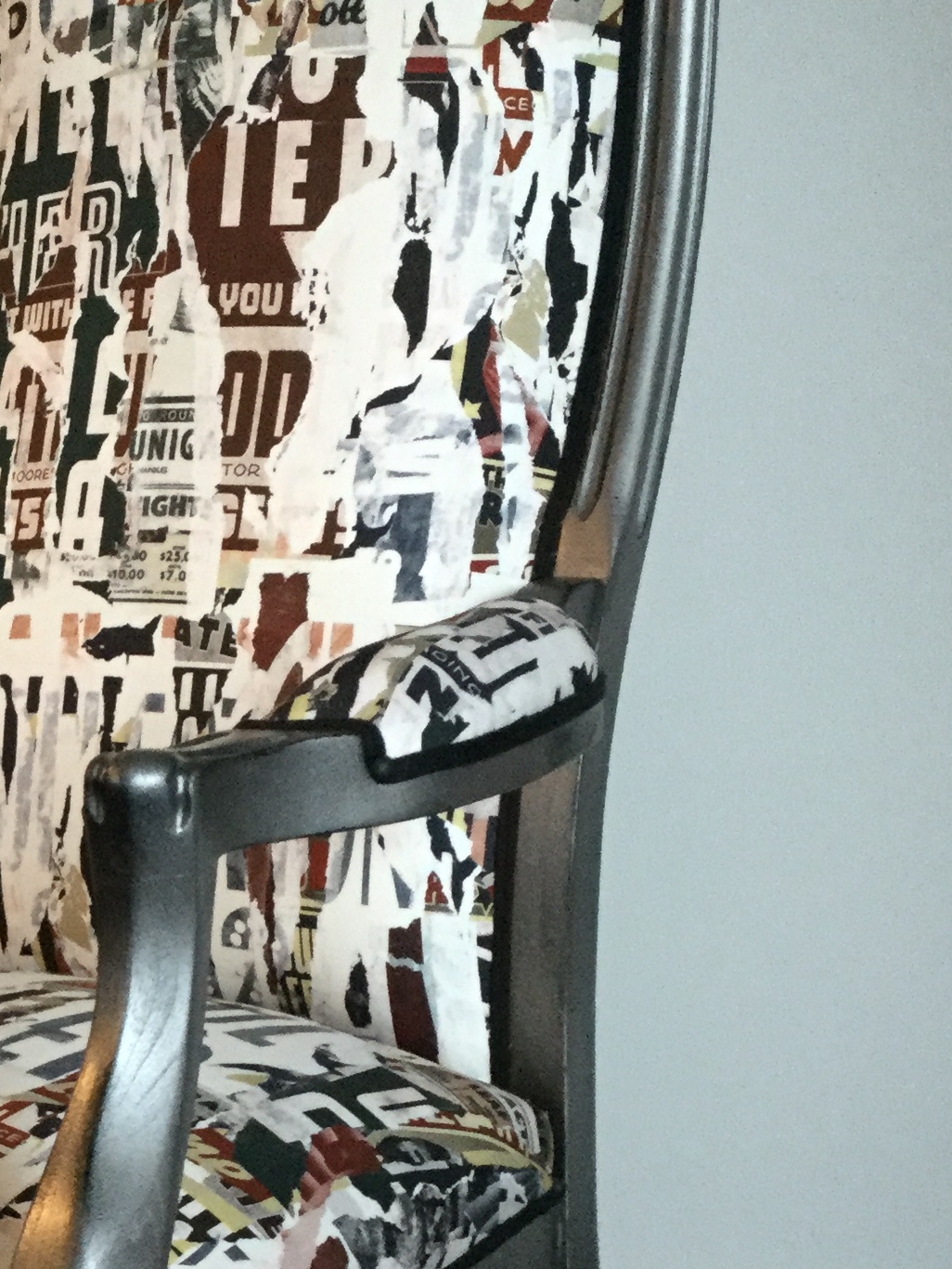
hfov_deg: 19.4
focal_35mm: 74
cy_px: 990
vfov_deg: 25.9
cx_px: 16
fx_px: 2712
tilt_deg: -14.6
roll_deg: +3.2
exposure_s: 1/33
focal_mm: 3.3
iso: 200
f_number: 2.4
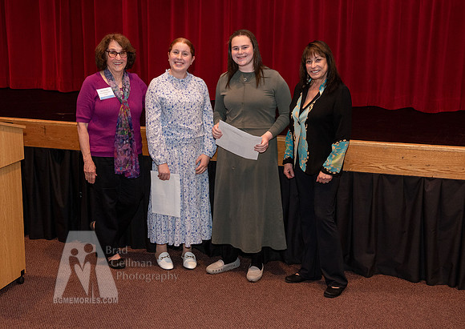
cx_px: 220
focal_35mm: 57
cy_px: 143
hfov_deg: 34.3
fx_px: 753
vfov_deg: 24.7
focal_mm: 48
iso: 1600
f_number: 4.5
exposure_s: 1/100
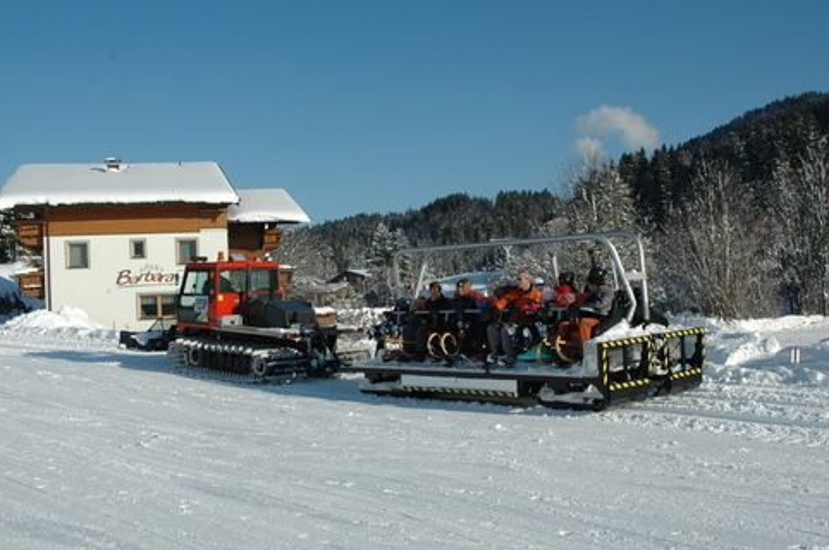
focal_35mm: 41
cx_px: 383
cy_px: 282
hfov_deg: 47.4
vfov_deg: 32.5
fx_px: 943
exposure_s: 1/500
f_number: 11
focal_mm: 22
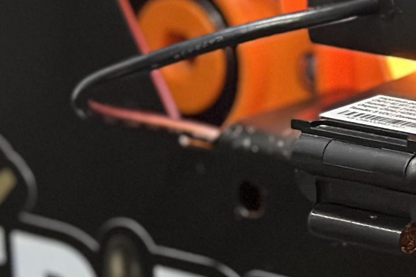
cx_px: 637
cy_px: 206
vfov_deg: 5.7
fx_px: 2808
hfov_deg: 8.3
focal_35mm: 243
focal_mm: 6.86
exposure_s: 1/40
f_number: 1.78
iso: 400
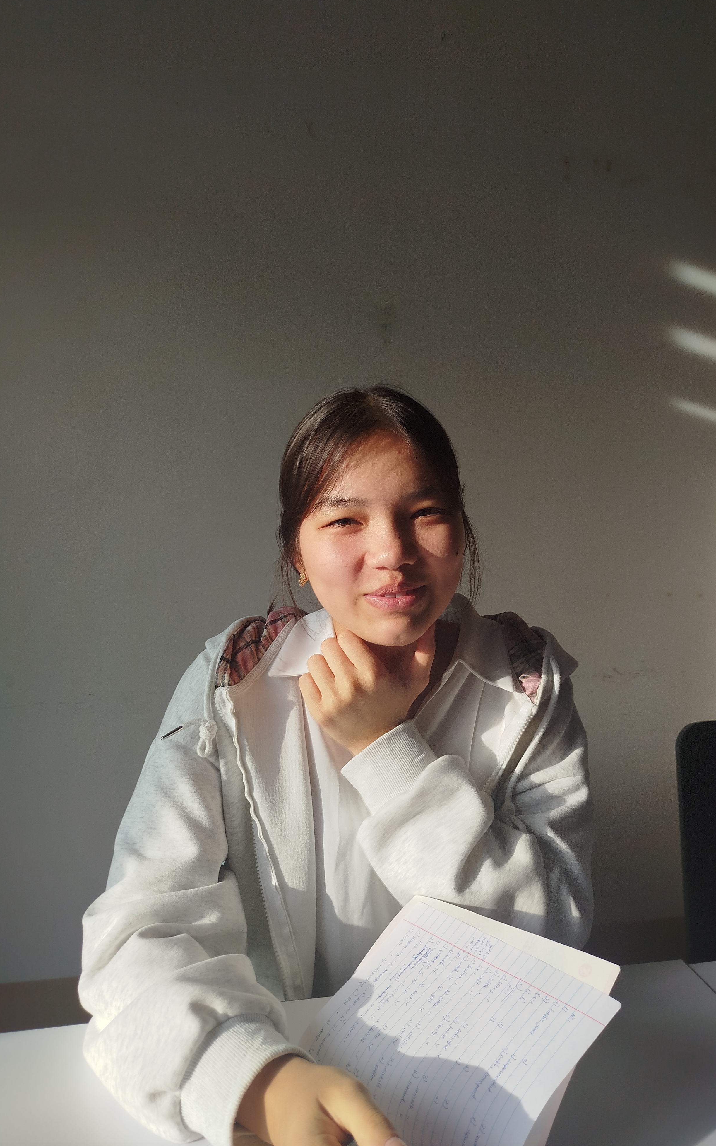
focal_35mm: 26
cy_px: 567
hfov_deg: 47.5
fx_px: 812
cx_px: 399
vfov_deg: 70.4
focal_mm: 5.31
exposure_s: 1/218
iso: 50
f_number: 1.7
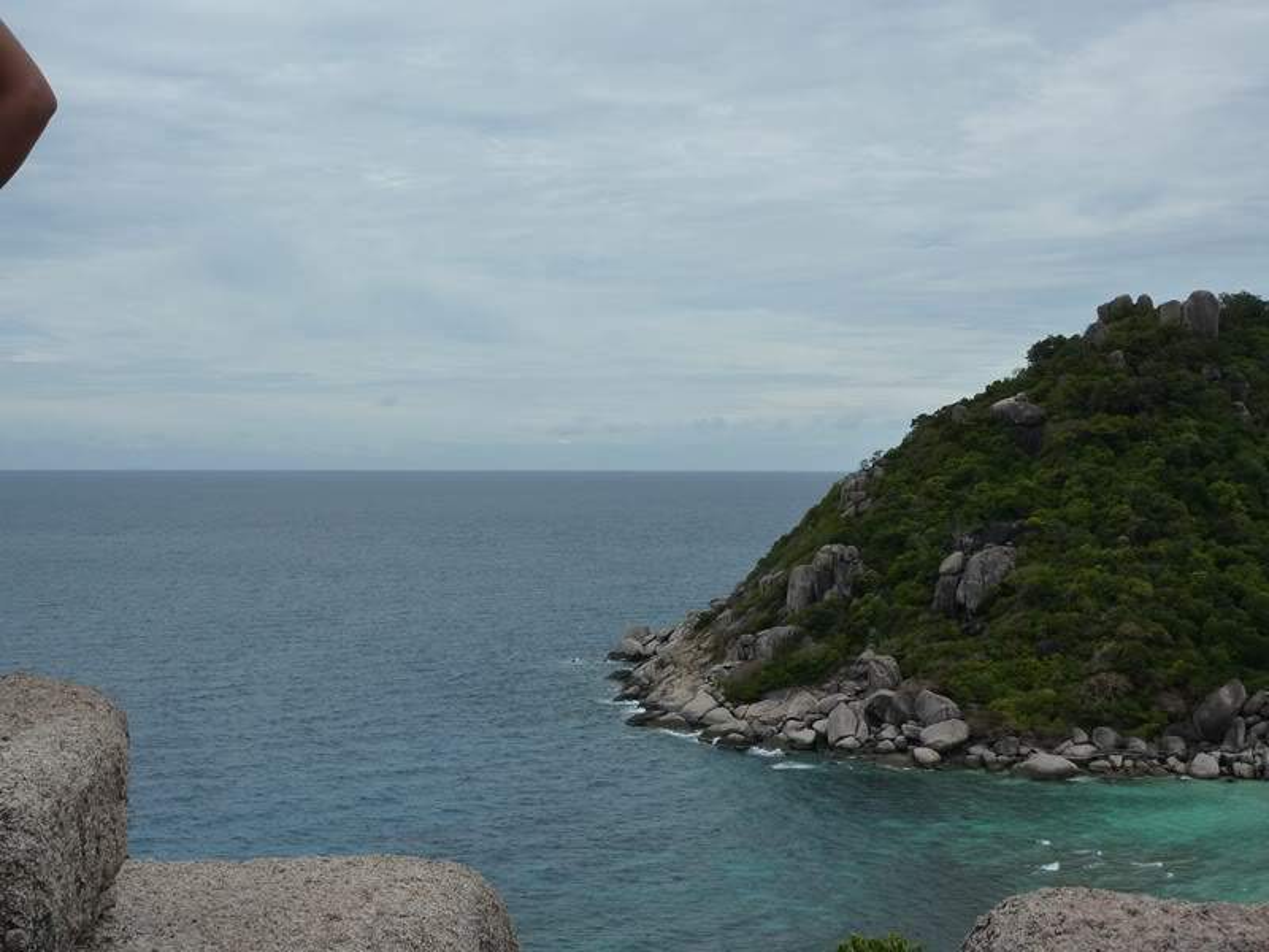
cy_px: 476
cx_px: 634
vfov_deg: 30.3
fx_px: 1760
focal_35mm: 48
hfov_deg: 39.7
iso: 125
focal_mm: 7.9
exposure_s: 1/800
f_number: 5.6
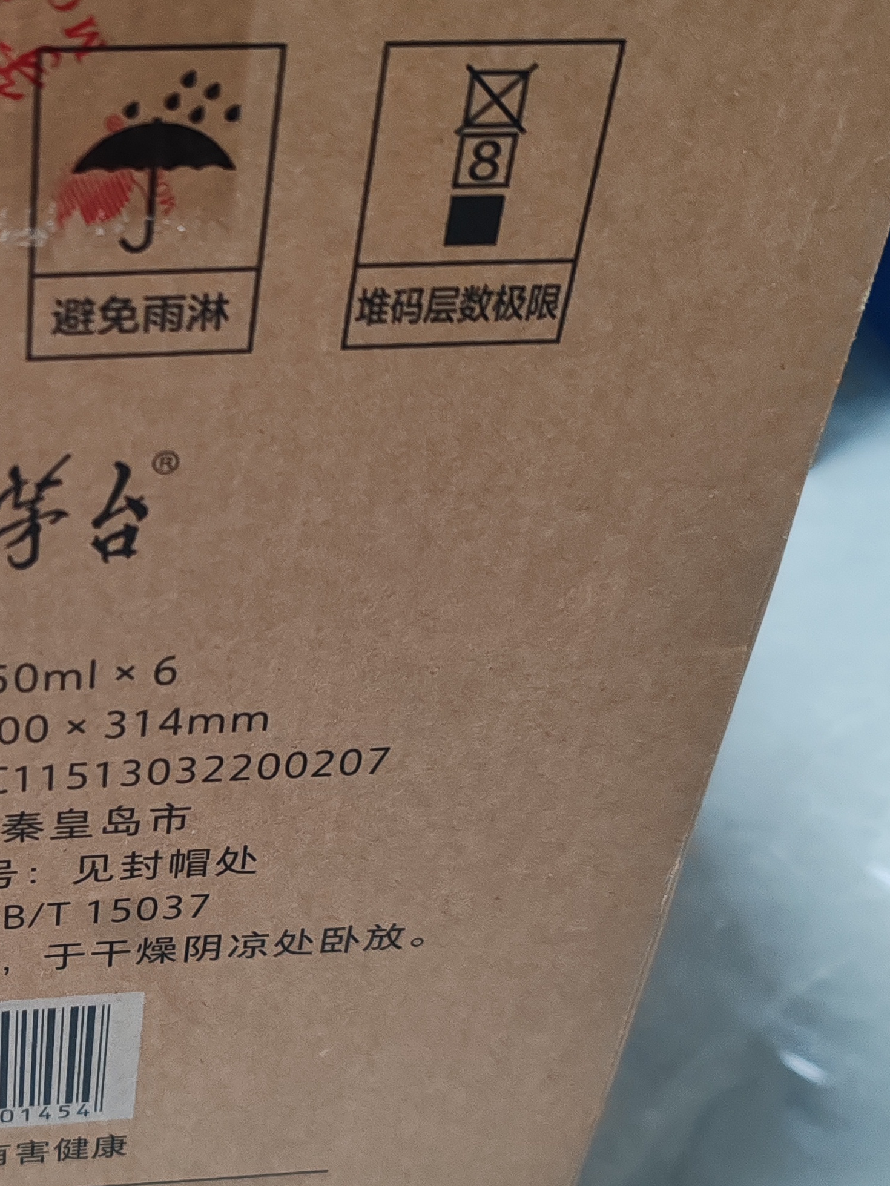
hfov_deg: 25.0
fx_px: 1919
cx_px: 20
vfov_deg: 34.3
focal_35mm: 56
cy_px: 639
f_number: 1.9
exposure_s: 1/50
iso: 2500
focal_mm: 6.12
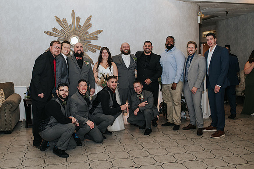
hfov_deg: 51.1
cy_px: 88
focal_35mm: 38
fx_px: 265
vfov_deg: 35.3
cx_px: 118
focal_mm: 35
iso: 800
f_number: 3.2
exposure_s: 1/200
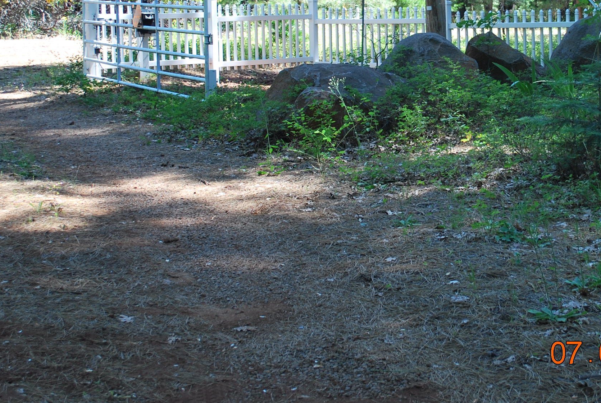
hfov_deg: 25.8
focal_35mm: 78
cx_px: 387
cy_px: 56
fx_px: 1305
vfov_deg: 17.4
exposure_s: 1/100
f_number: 5
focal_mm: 30
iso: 200
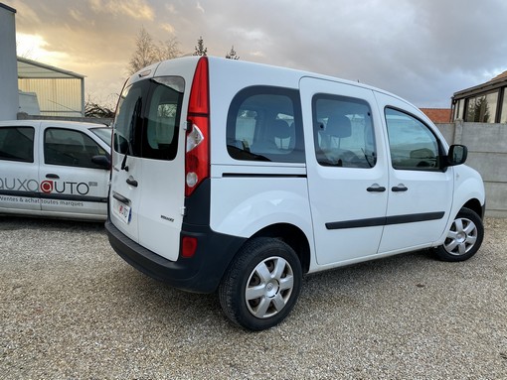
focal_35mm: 26
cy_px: 190
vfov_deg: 53.1
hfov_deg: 67.3
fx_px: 381
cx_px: 254
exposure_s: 1/122
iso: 40
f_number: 1.8
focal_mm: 4.25
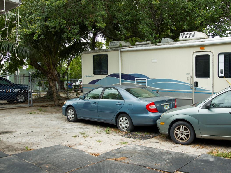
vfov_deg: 40.7
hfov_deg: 52.2
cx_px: 140
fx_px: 234
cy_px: 91
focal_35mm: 35
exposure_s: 1/20
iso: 125
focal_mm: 24
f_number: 9
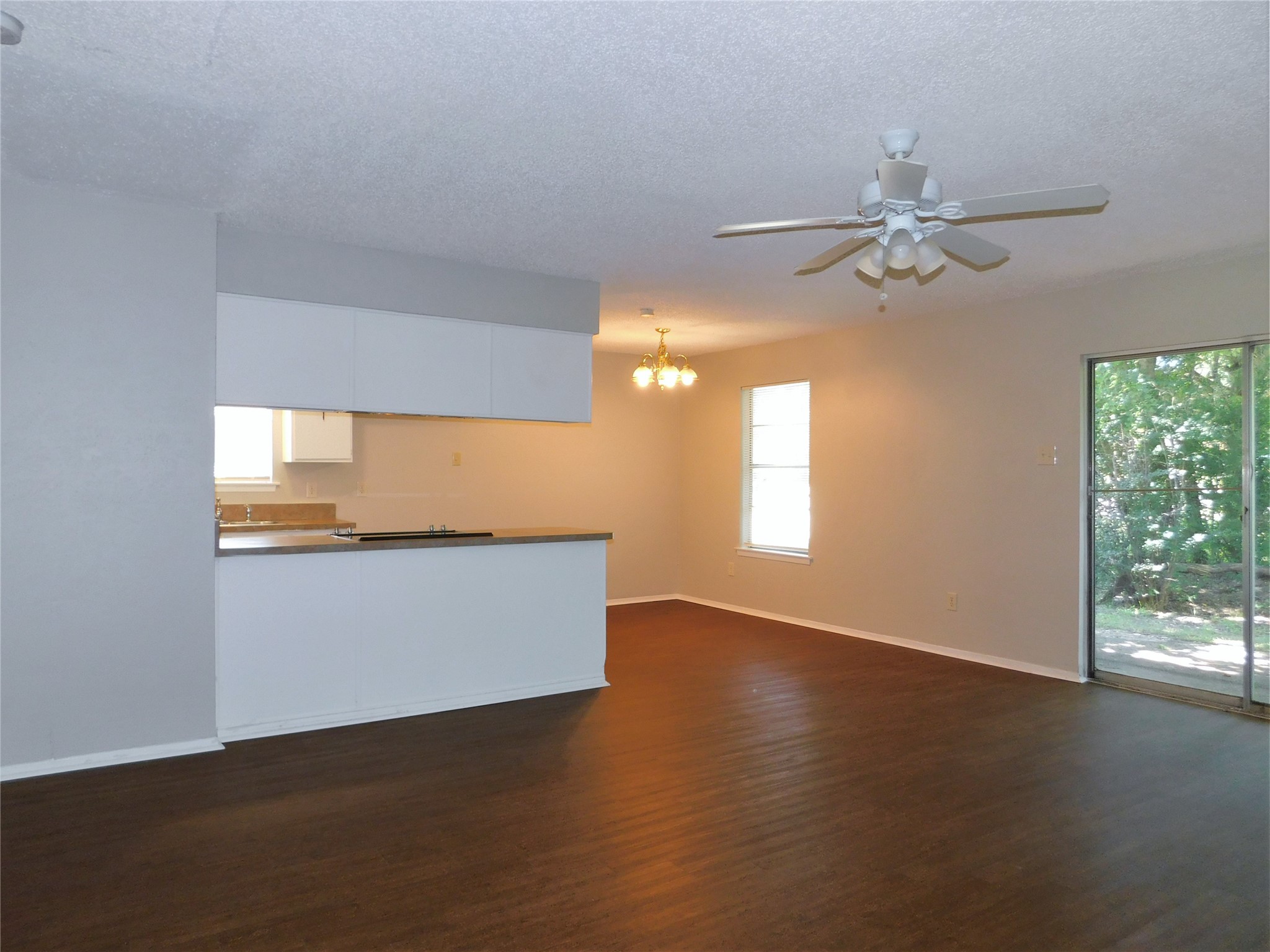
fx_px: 844
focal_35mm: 23
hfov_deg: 73.9
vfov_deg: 58.9
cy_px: 476
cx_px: 635
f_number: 3
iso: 200
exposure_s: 1/30
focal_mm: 4
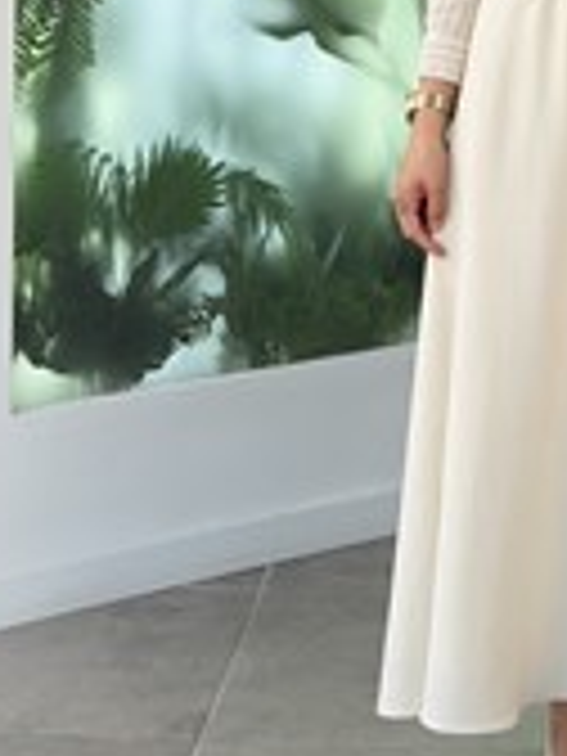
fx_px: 2577
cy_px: 2
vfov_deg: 16.4
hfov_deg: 12.3
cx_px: 634
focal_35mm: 118
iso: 64
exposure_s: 1/231
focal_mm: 6.76
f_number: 1.78
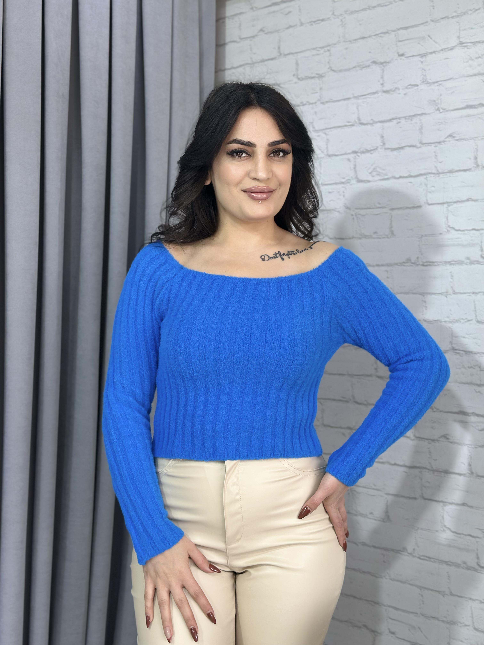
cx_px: 242
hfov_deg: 30.3
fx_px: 895
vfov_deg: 39.7
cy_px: 322
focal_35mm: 48
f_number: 1.78
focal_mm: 6.86
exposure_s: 1/141
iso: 80
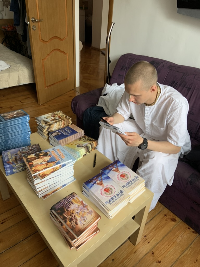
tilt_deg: -32.1
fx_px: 200
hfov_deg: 53.1
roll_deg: -3.5
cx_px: 100
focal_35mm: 26
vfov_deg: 67.3
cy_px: 134
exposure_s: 1/78
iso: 100
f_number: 1.8
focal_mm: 4.25
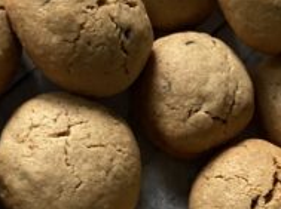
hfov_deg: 21.2
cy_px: 156
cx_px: 207
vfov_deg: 15.9
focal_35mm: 92
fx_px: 745
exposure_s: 1/30
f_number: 1.8
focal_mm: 4.25
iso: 640
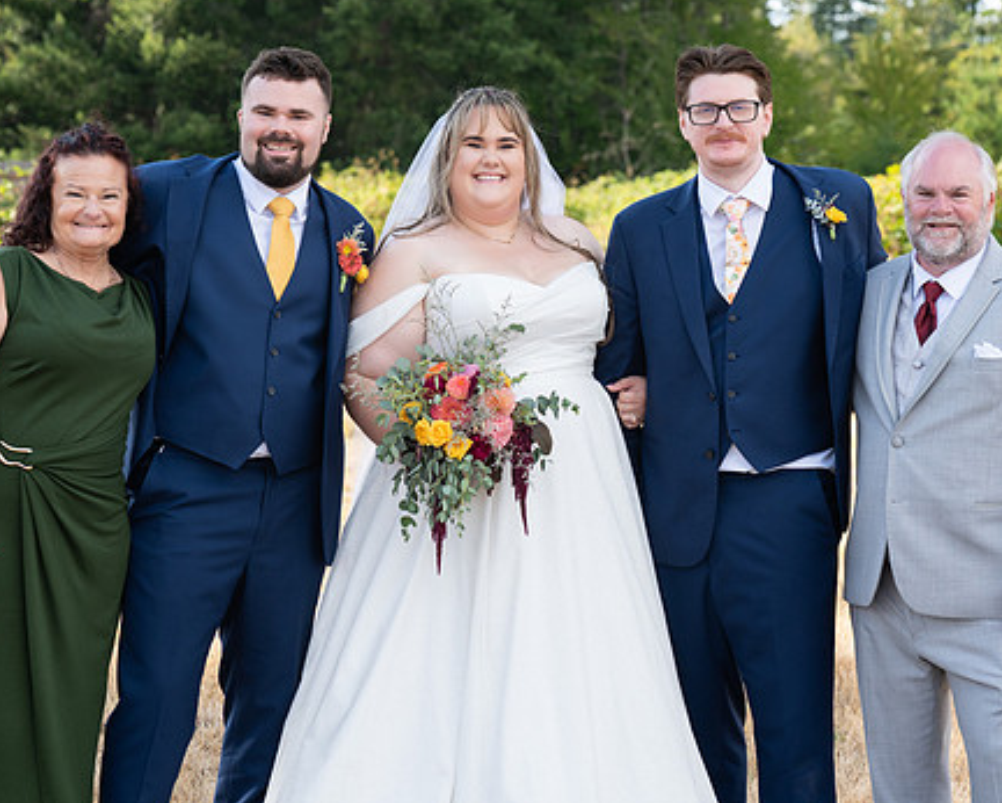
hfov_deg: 17.6
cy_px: 384
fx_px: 3234
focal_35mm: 109
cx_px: 554
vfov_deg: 14.1
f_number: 5
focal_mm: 78
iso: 250
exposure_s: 1/320
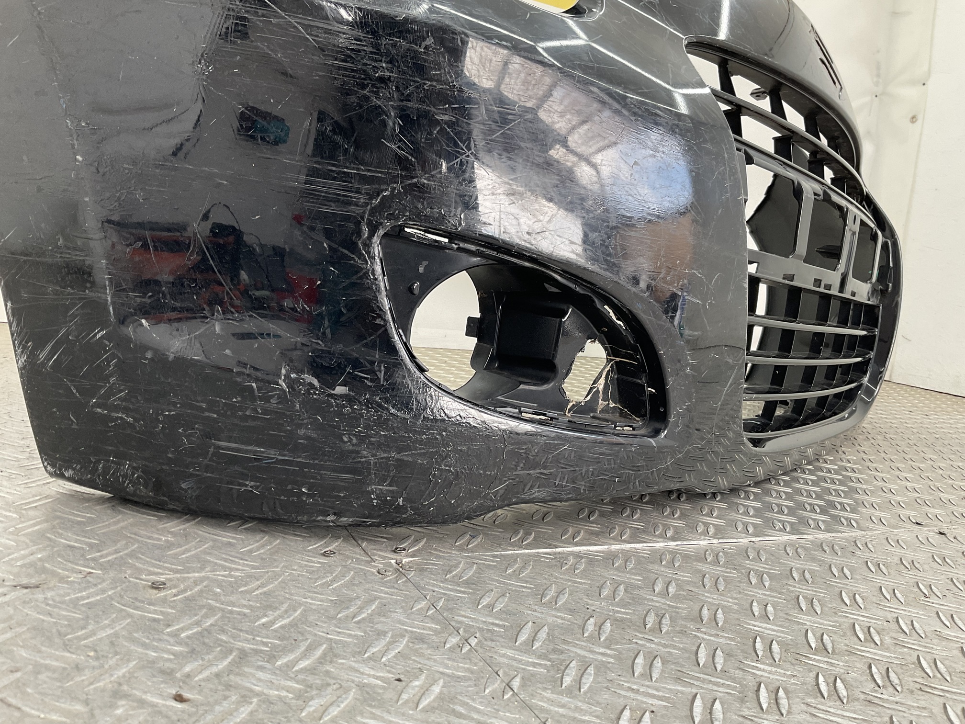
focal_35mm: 29
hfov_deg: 61.7
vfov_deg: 48.2
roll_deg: -7.7
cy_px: 362
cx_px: 482
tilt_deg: -8.4
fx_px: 808
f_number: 1.8
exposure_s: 1/100
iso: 50
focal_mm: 3
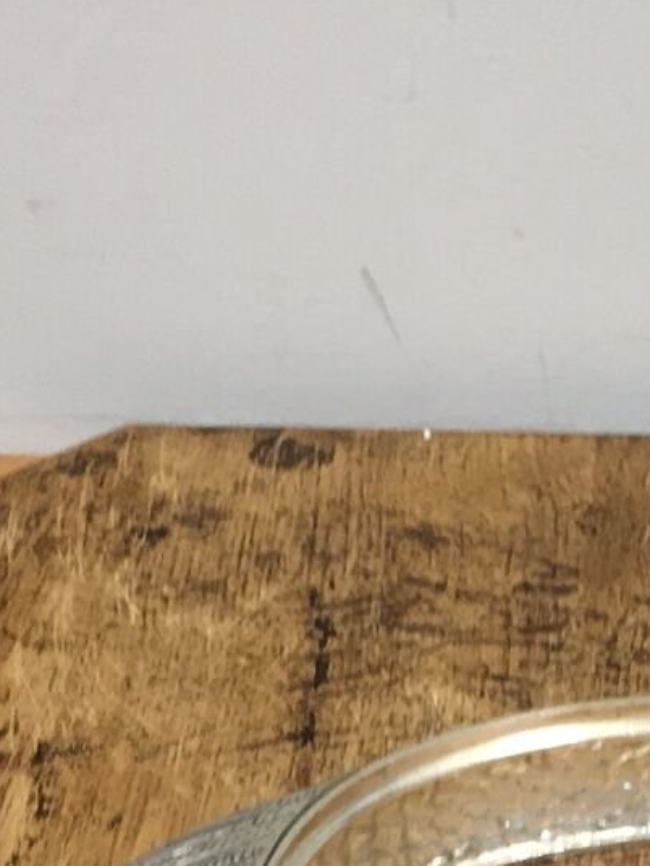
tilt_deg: -44.0
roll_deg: -1.3
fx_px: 2729
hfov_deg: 13.0
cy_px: 1028
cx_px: 920
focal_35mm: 109
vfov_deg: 17.3
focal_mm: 4.15
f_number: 2.2
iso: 125
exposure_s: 1/33
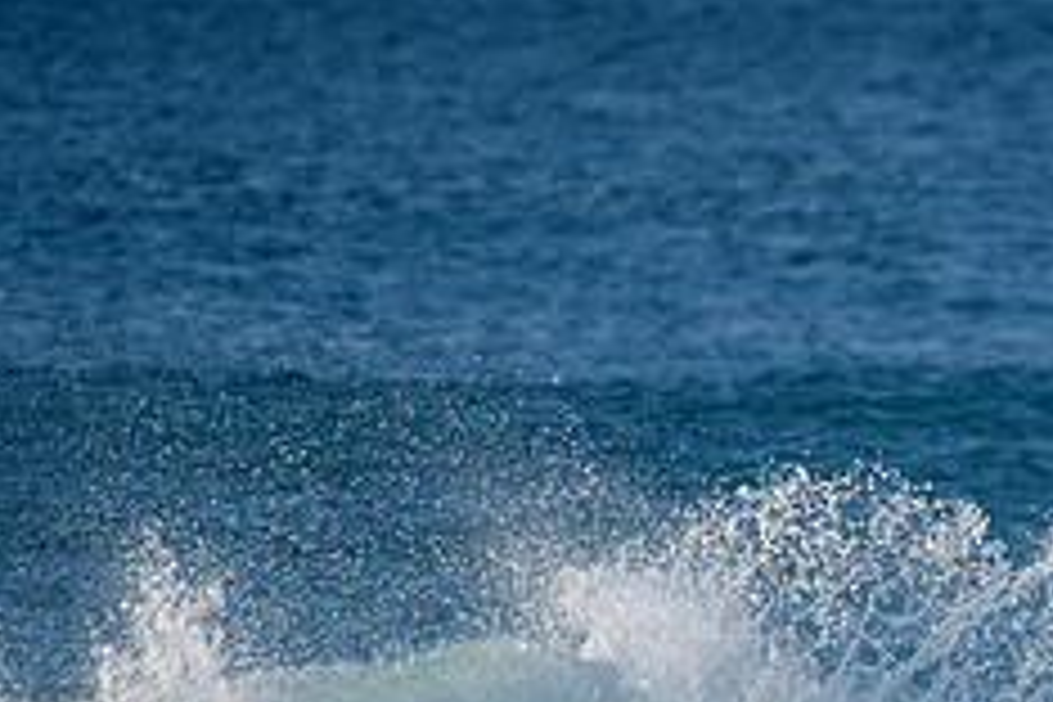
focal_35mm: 1340
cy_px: 825
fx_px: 39192
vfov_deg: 1.0
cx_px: 1147
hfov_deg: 1.5
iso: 360
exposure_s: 1/2000
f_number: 5.6
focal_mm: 500
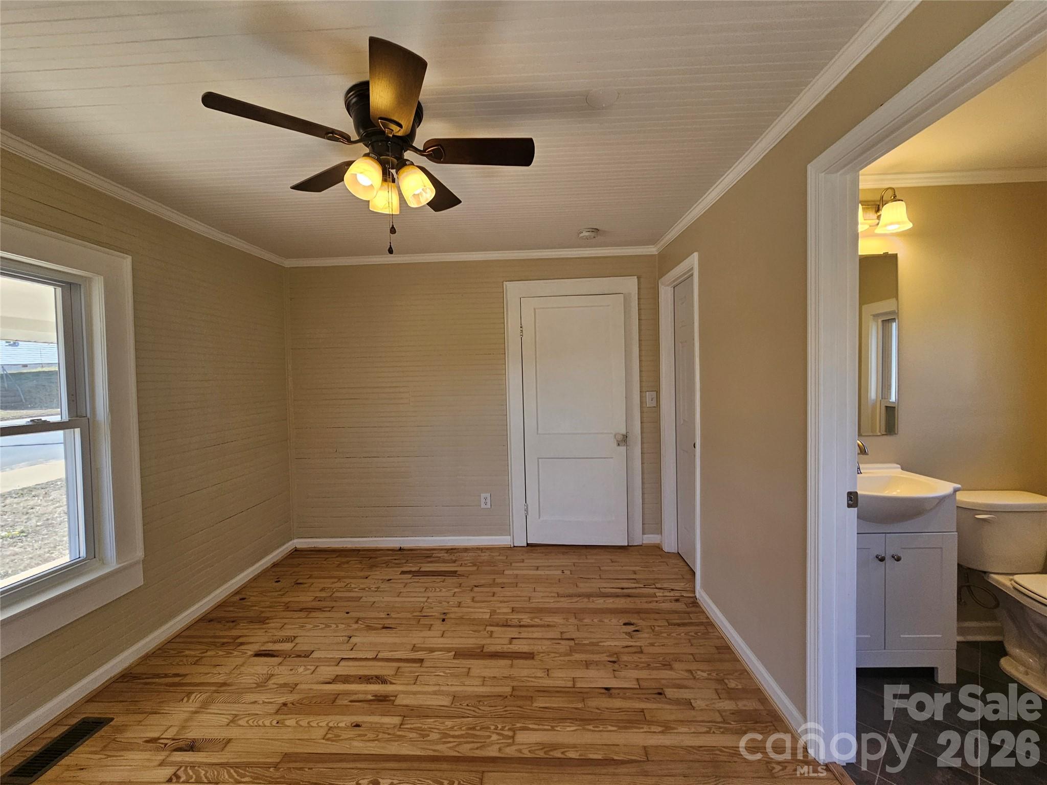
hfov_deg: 106.2
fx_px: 393
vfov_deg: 89.9
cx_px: 524
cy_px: 392
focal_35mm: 13
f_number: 2.2
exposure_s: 1/120
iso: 80
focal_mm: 2.2
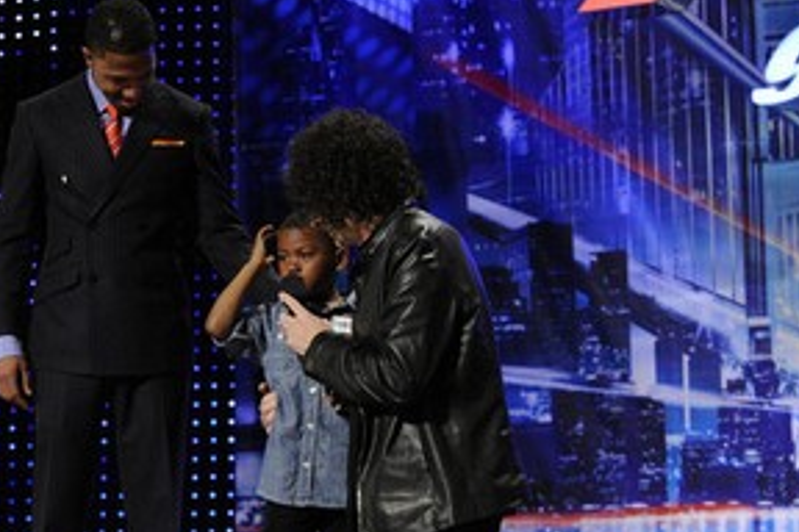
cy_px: 364
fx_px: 2841
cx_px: 264
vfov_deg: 10.7
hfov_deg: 16.0
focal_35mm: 128
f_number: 5
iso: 8000
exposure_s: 1/500
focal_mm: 82
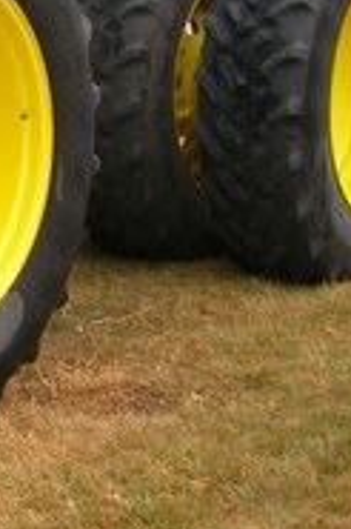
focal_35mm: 104
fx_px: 1524
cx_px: -400
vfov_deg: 19.1
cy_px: 6
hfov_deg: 11.5
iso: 50
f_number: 4.9
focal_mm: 5.7
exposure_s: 1/43
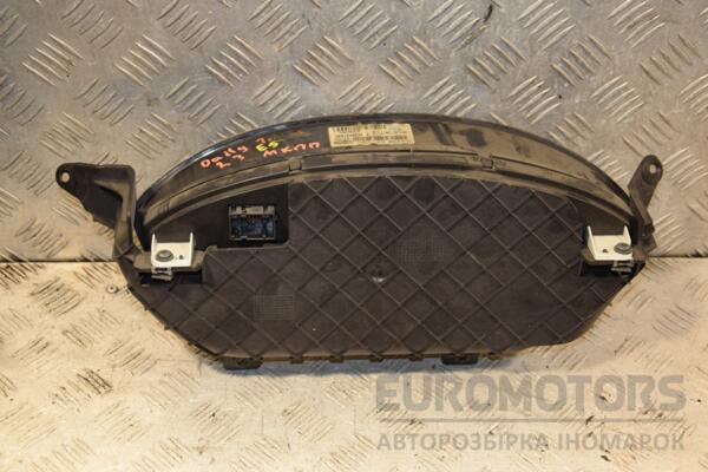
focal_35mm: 60
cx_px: 354
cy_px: 236
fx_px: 1180
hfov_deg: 33.4
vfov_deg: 22.6
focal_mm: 40
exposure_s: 1/160
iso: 800
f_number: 4.8
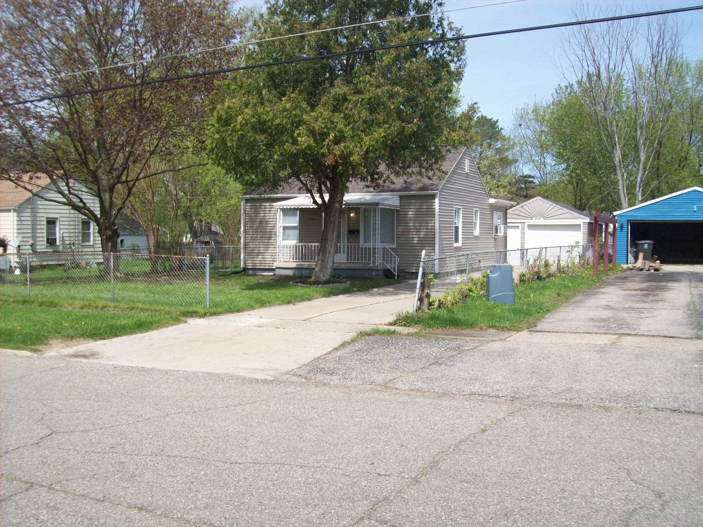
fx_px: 731
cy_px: 264
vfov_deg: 39.6
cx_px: 352
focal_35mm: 36
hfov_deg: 51.4
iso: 80
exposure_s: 1/461
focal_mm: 6
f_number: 4.8
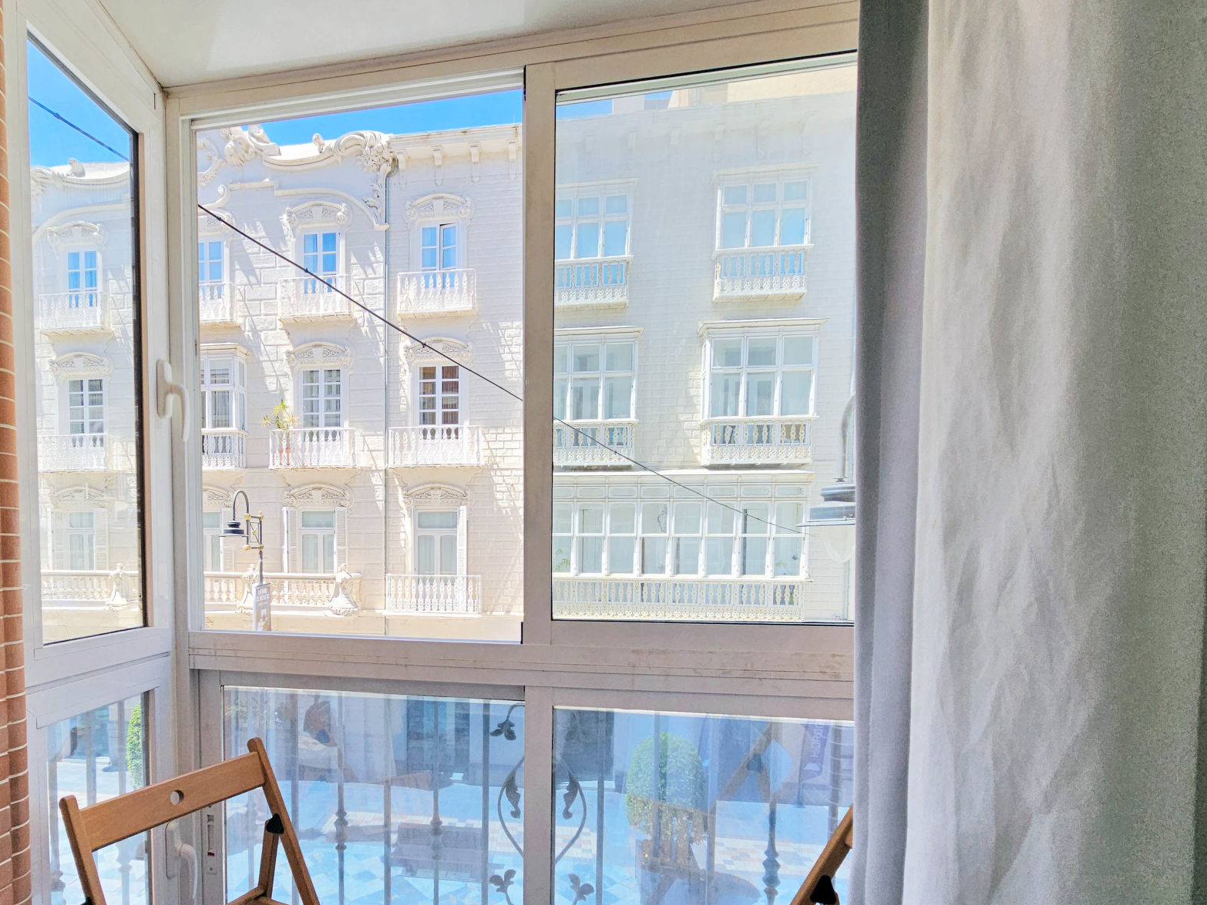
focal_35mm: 17
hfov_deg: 89.1
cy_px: 578
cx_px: 449
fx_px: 593
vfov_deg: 73.2
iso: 50
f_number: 2.2
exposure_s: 1/554
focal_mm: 2.2
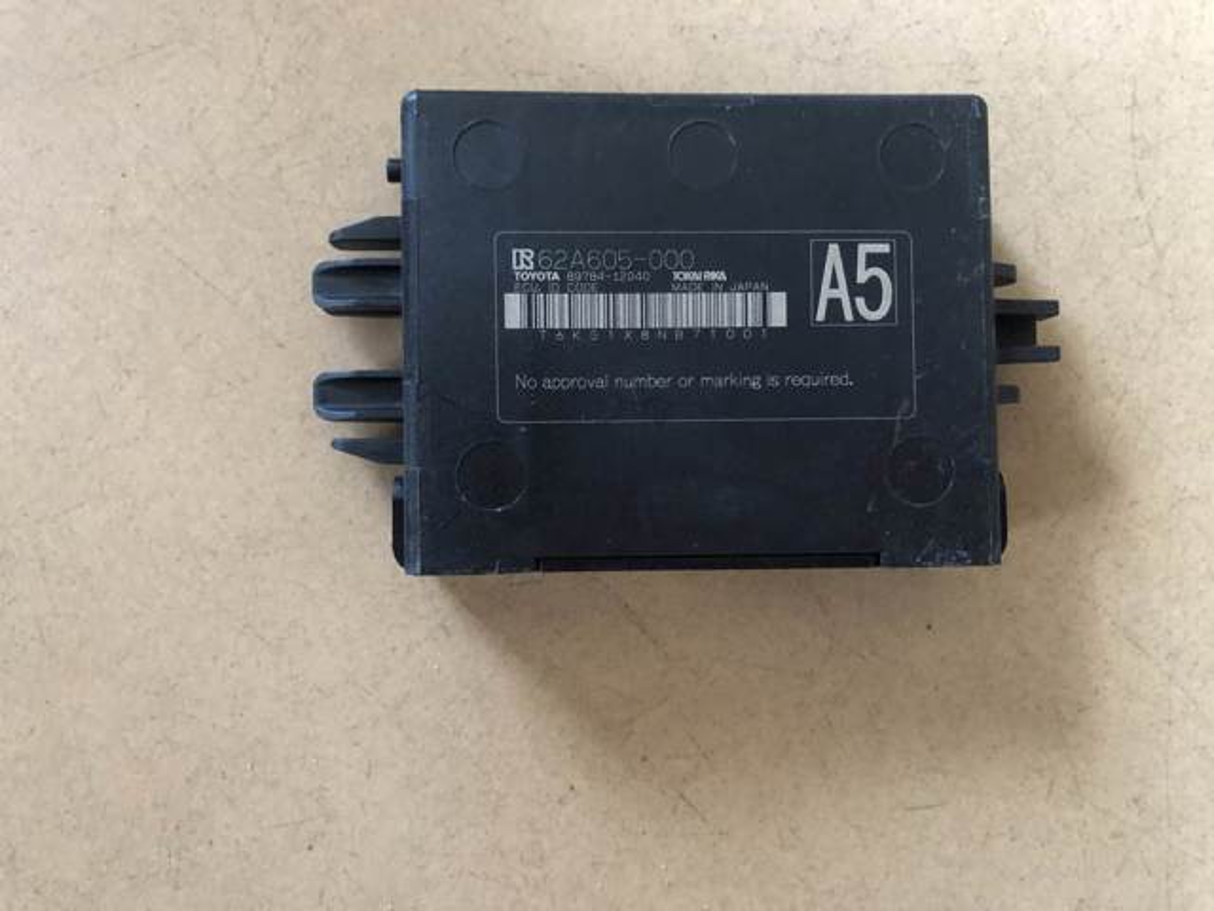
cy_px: 456
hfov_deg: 63.4
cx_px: 607
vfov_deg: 49.7
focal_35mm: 28
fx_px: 982
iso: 100
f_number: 1.8
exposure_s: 1/7
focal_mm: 4
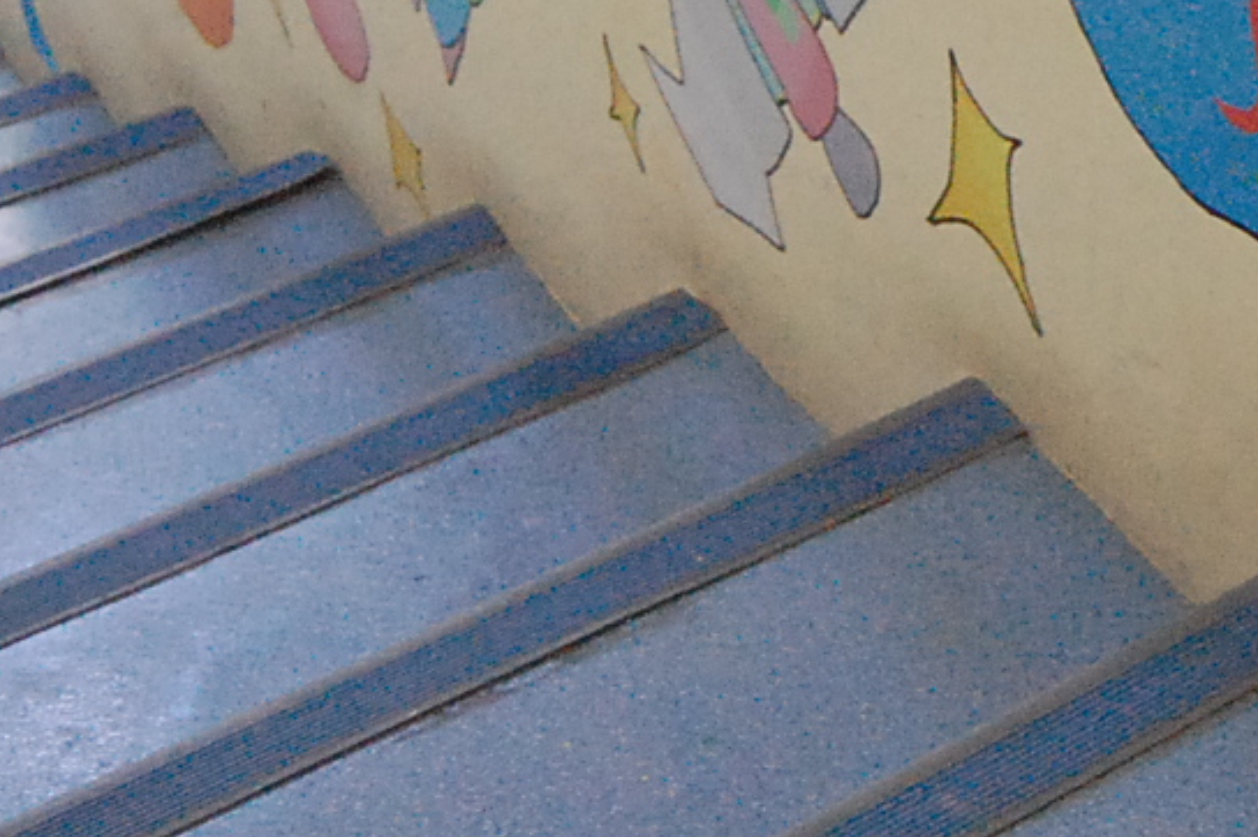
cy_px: -106
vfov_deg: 14.0
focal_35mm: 95
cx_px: 1533
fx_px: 3331
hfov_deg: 20.0
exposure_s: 1/30
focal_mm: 23
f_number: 3.8
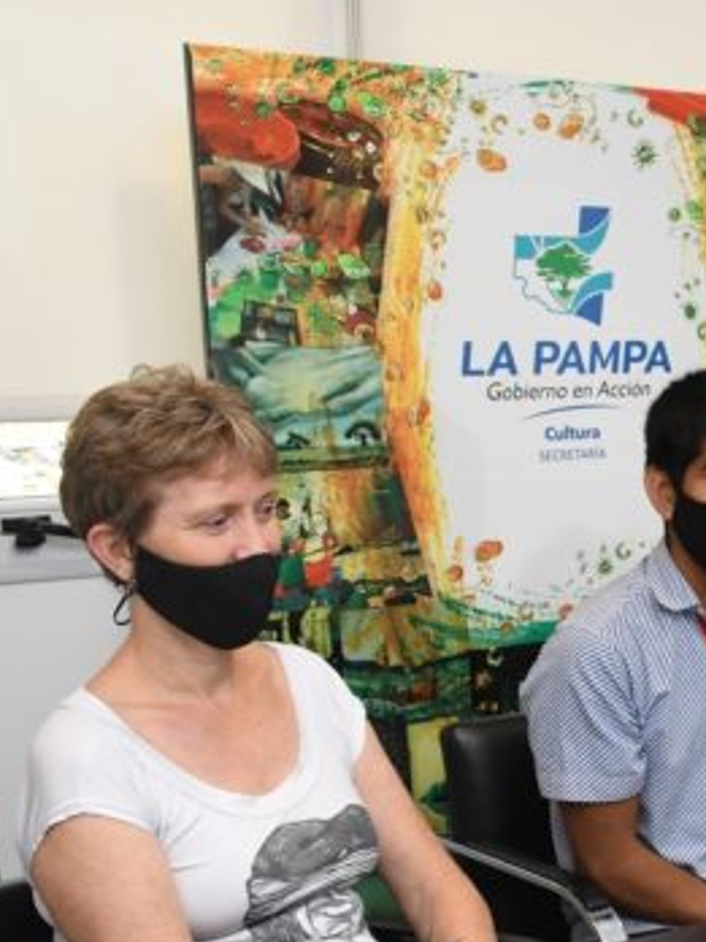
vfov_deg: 27.5
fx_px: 1904
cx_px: 976
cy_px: 666
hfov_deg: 19.1
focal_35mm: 70
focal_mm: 22
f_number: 8
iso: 3200
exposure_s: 1/250
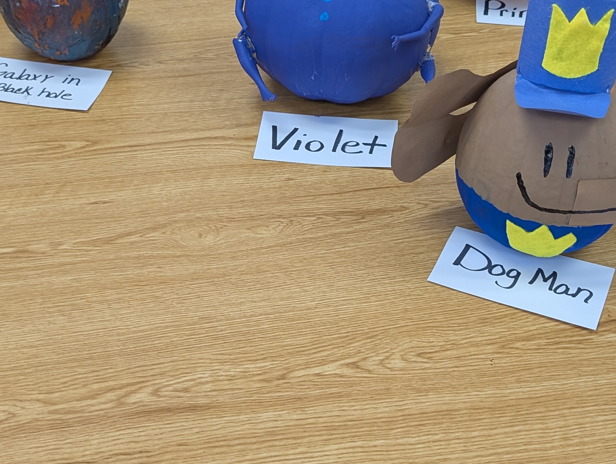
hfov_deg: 34.2
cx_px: 241
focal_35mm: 56
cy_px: 218
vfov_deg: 26.2
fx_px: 998
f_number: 1.68
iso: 149
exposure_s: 1/120
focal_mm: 6.9
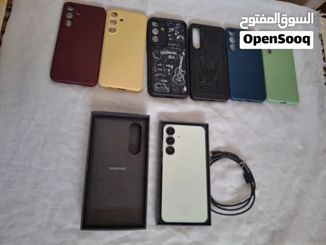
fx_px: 235
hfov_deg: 69.4
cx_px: 163
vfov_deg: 54.9
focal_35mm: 25
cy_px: 122
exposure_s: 1/50
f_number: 1.8
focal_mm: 4.69
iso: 250
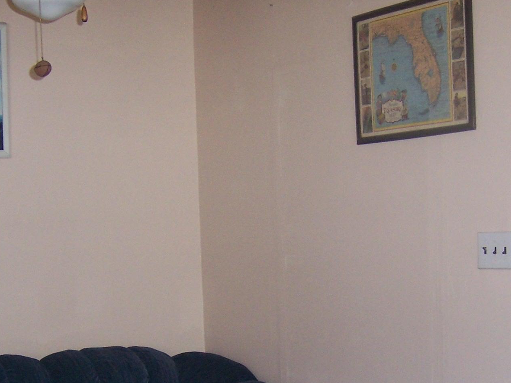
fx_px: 1078
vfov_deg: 19.7
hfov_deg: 26.7
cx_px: 249
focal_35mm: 73
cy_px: 361
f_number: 2.8
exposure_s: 1/60
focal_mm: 6.2
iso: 125
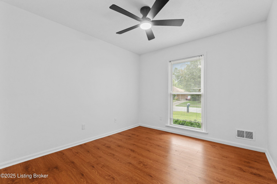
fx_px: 115
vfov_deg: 77.3
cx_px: 138
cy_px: 92
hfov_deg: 100.4
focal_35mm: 15
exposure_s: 1/20
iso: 400
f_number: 8
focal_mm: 10
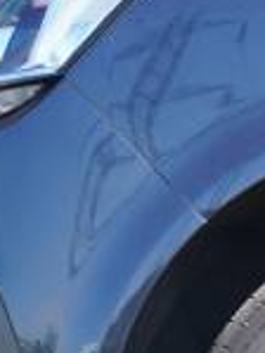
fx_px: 2528
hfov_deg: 5.9
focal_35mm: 248
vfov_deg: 7.9
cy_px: 415
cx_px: 419
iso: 125
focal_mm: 40
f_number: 5.6
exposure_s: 1/80
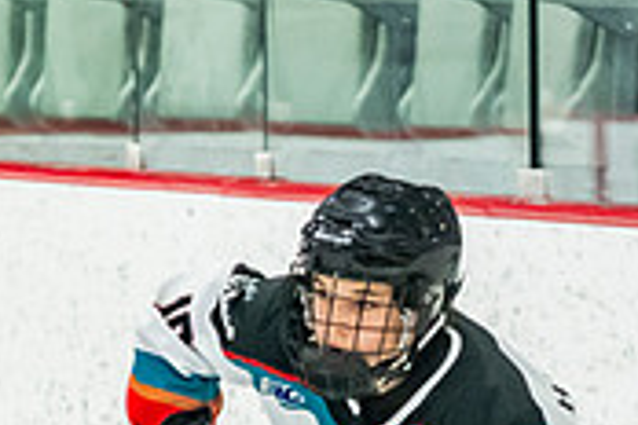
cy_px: 891
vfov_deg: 2.1
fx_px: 11483
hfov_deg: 3.2
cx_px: 463
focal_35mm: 648
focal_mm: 110
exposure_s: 1/1000
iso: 1600
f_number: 3.2
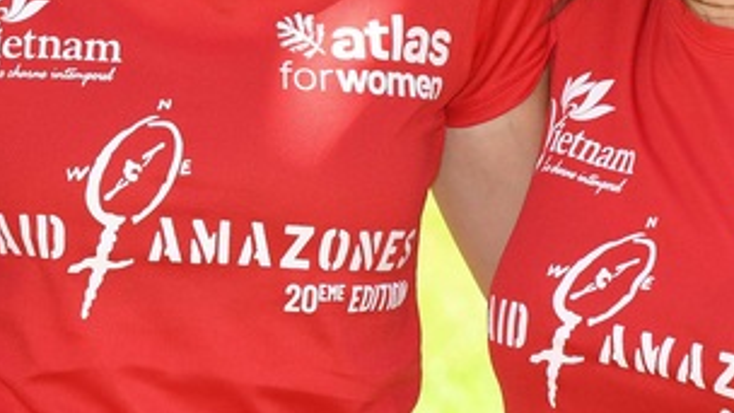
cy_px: 36
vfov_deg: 2.6
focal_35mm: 475
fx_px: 9245
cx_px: 184
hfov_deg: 4.5
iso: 200
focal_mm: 102
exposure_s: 1/250
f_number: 5
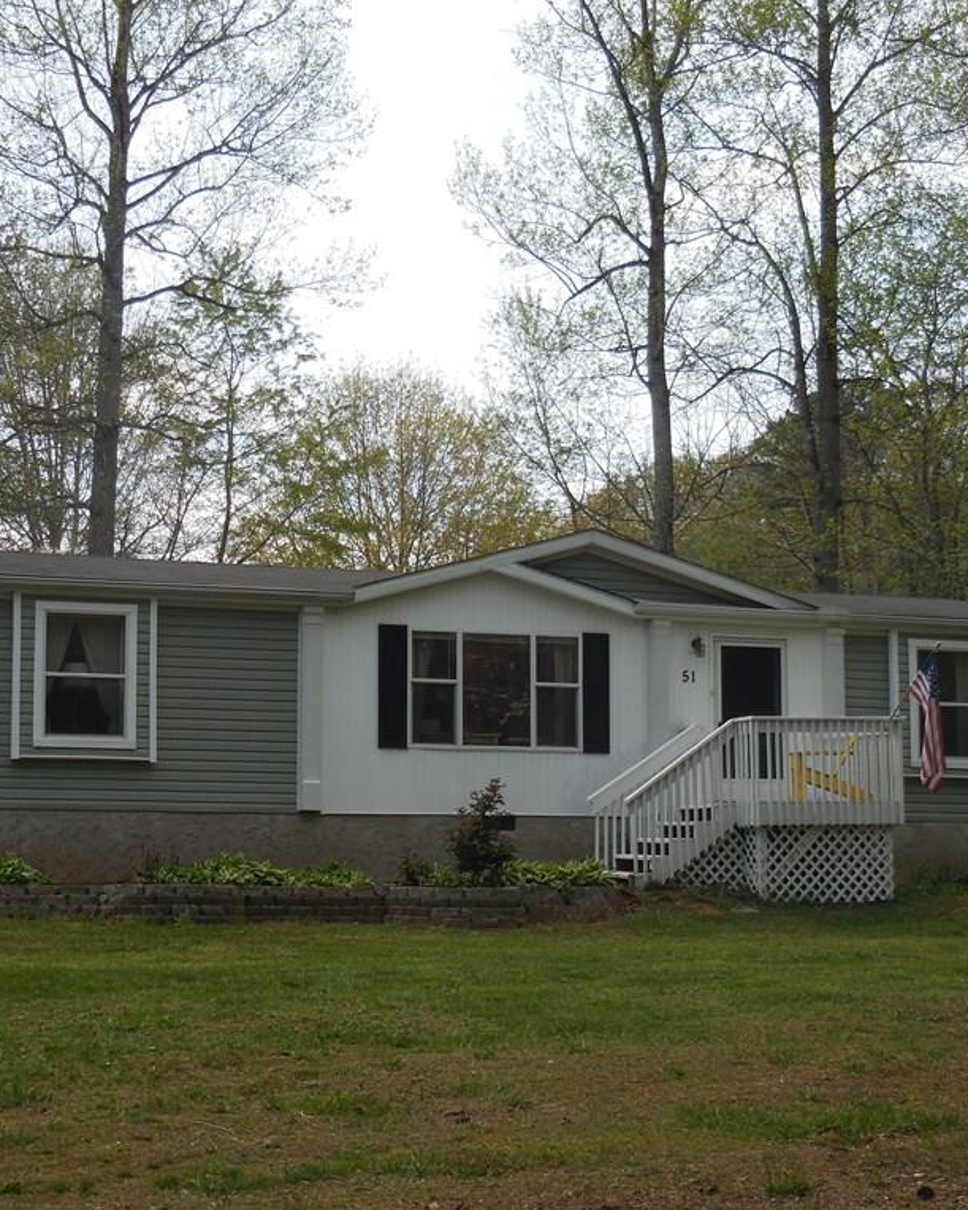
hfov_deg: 22.5
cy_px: 603
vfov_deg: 27.9
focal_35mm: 68
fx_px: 2436
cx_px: 434
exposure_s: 1/500
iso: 125
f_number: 4.3
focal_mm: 9.4
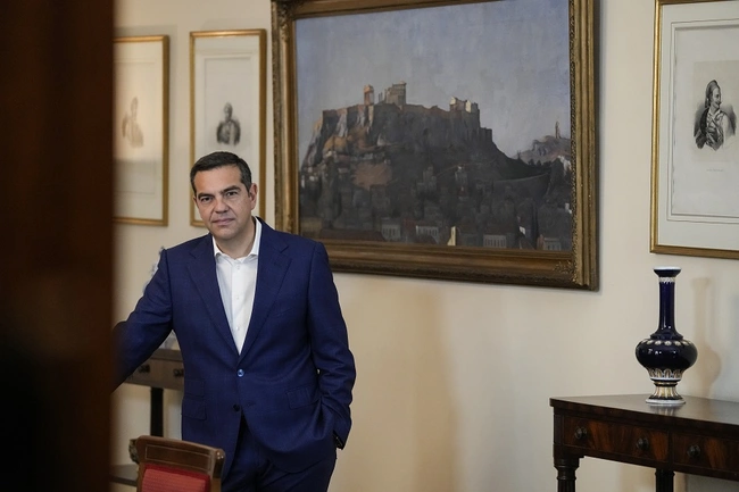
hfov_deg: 14.4
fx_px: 2935
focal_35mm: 143
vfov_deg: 9.6
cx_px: 370
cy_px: 246
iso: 3200
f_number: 3.2
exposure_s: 1/1000
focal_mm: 143
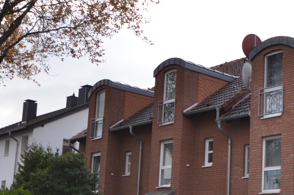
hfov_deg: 27.7
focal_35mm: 71
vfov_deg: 19.0
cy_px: 140
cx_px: 251
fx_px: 579
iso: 200
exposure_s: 1/160
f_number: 5.6
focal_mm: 20
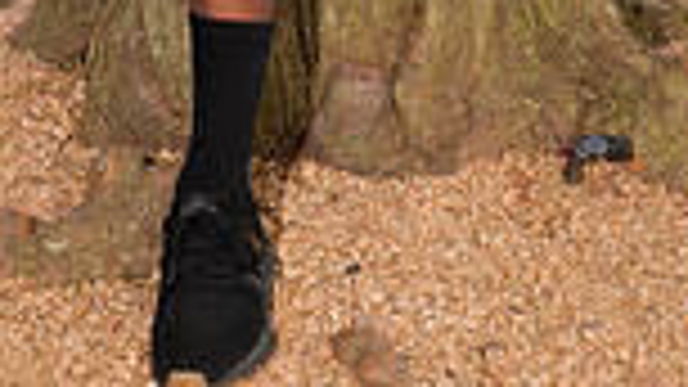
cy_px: -544
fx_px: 2809
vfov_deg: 7.4
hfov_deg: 13.9
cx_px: 135
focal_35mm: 154
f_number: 7.1
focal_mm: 50
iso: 320
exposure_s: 1/320
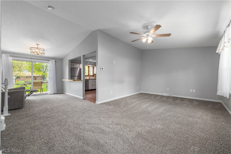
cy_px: 77
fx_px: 90
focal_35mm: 14
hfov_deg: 104.3
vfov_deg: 81.1
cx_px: 116
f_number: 9
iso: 125
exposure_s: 1/60
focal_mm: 14
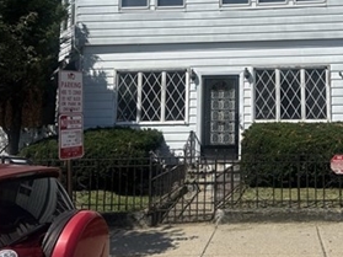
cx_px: 276
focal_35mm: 44
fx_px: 436
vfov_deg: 32.1
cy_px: 58
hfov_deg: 41.1
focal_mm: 6.86
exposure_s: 1/8197
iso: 80
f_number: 1.78
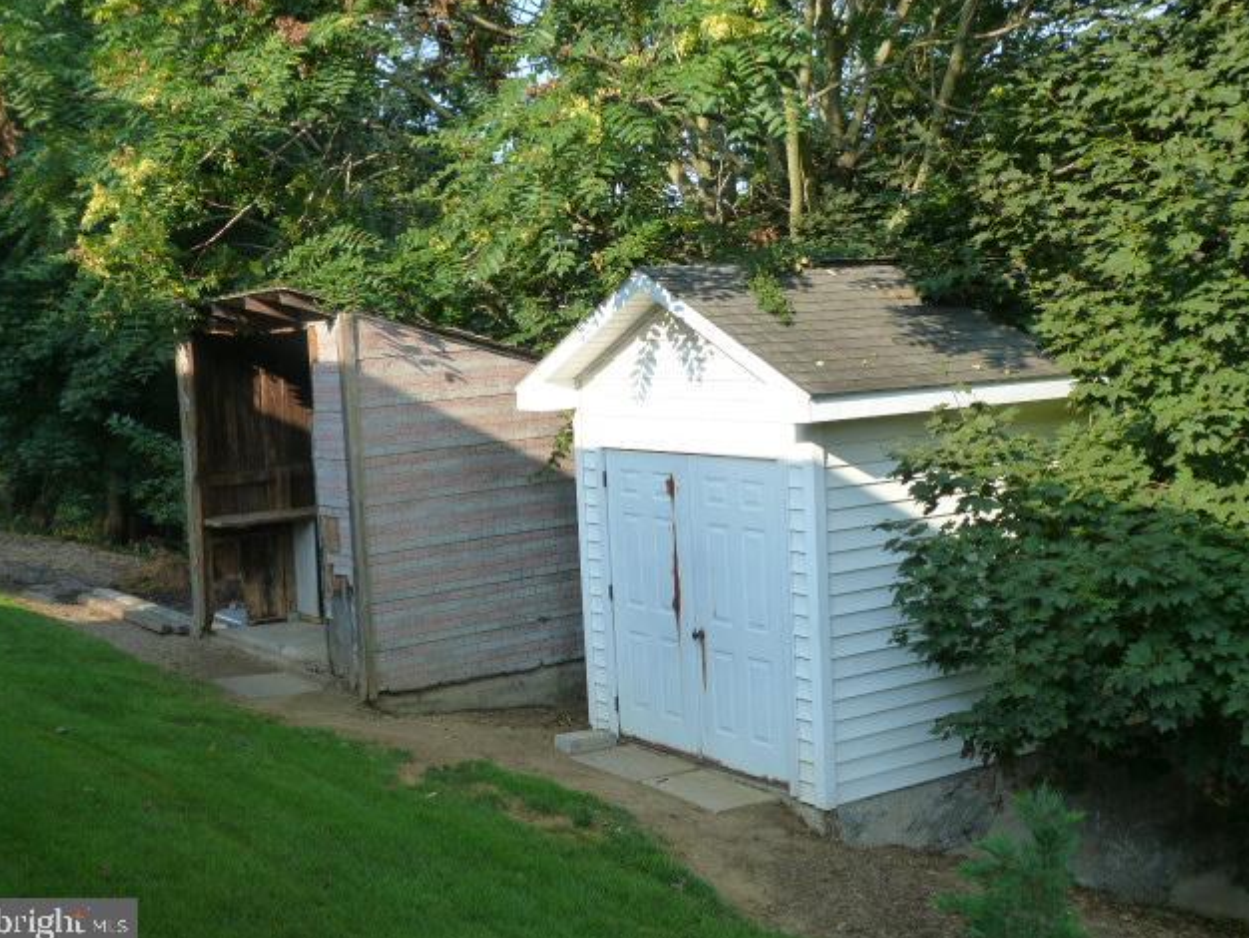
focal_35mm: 47
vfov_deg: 30.9
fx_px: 1696
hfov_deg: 40.4
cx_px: 621
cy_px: 471
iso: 125
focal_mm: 8.3
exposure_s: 1/200
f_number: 4
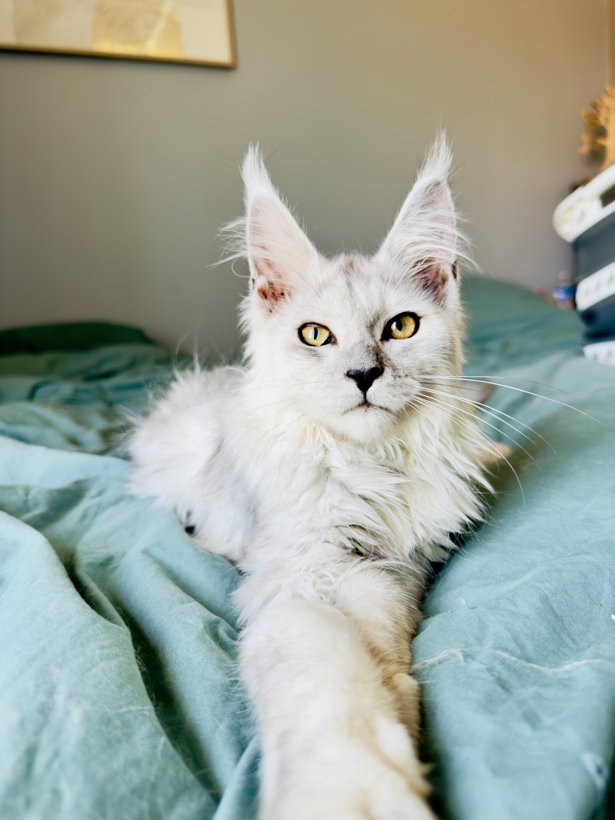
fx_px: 569
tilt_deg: -6.7
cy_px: 410
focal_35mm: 24
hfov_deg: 56.8
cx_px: 308
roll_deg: +5.5
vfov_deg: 71.6
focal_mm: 6.76
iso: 100
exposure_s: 1/100
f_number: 1.78
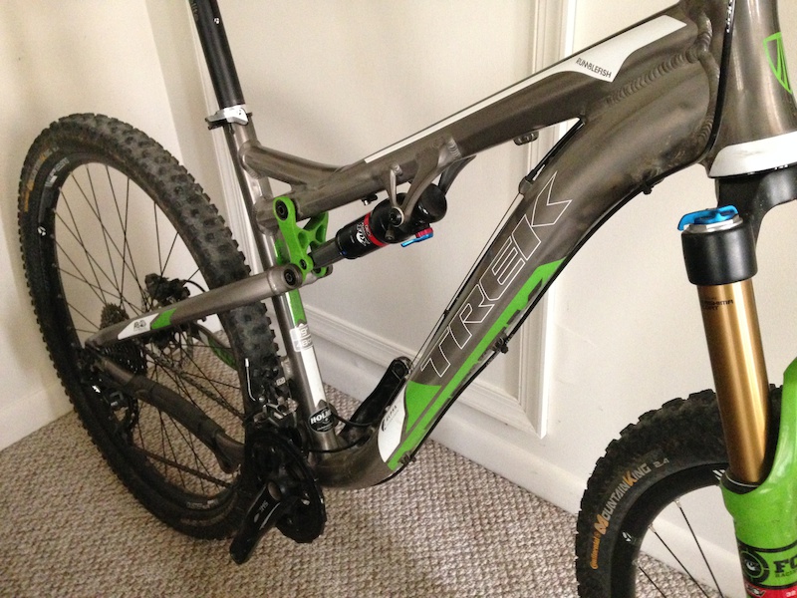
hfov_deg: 55.4
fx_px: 760
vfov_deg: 42.9
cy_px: 299
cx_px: 398
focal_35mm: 33
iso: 500
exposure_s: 1/15
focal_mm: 4.12
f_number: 2.4
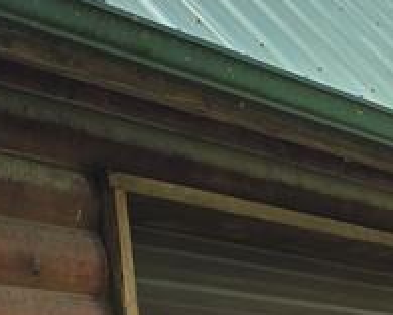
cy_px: 468
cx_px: 524
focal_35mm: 118
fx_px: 1372
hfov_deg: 15.4
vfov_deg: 12.4
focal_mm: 6.3
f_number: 1.7
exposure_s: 1/568
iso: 12
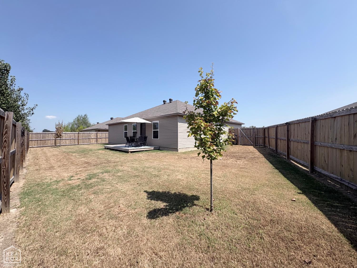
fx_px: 144
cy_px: 134
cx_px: 178
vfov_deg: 85.7
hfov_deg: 102.1
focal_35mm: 14
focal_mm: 2.22
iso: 50
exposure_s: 1/2273
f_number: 2.2
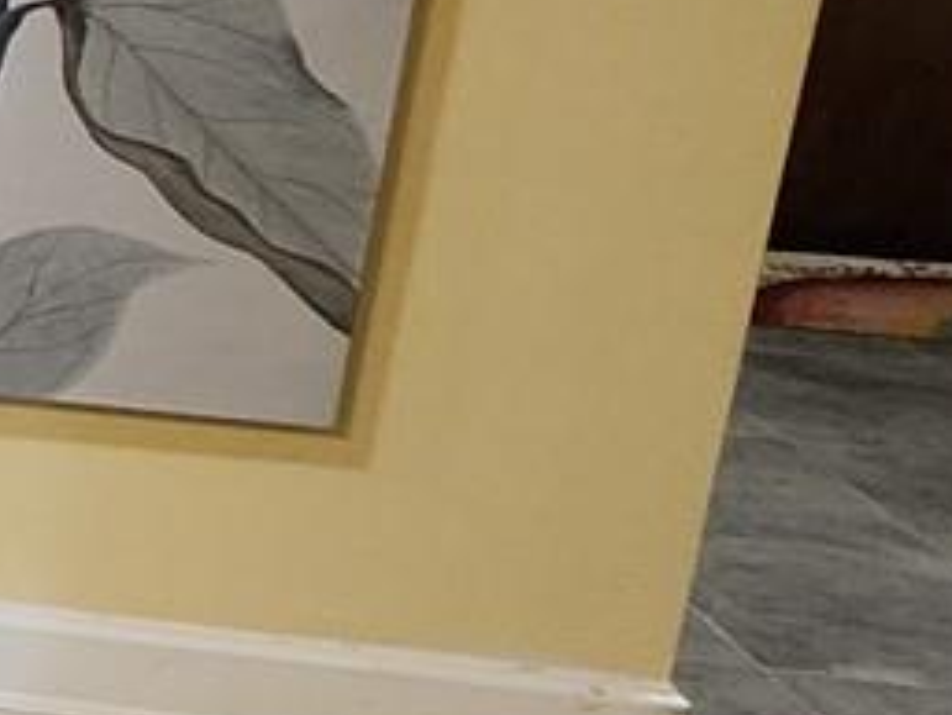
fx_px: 2229
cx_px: -1308
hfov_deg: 15.0
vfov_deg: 18.0
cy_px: 89
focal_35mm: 81
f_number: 2.2
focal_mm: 2.2
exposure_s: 1/24
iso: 800
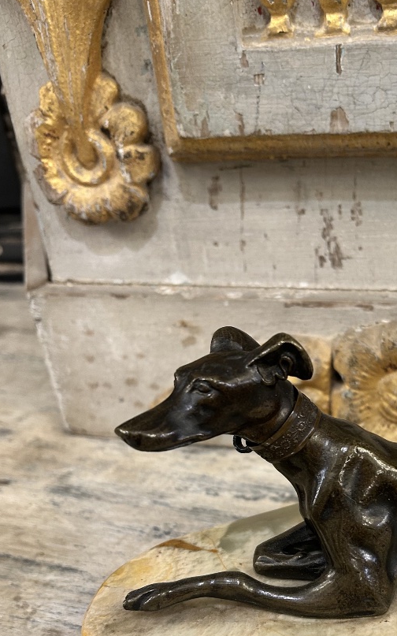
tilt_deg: -32.9
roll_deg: +2.1
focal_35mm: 41
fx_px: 710
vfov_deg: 46.8
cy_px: 463
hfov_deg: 30.4
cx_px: 325
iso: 125
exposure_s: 1/50
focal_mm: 5.7
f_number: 1.5
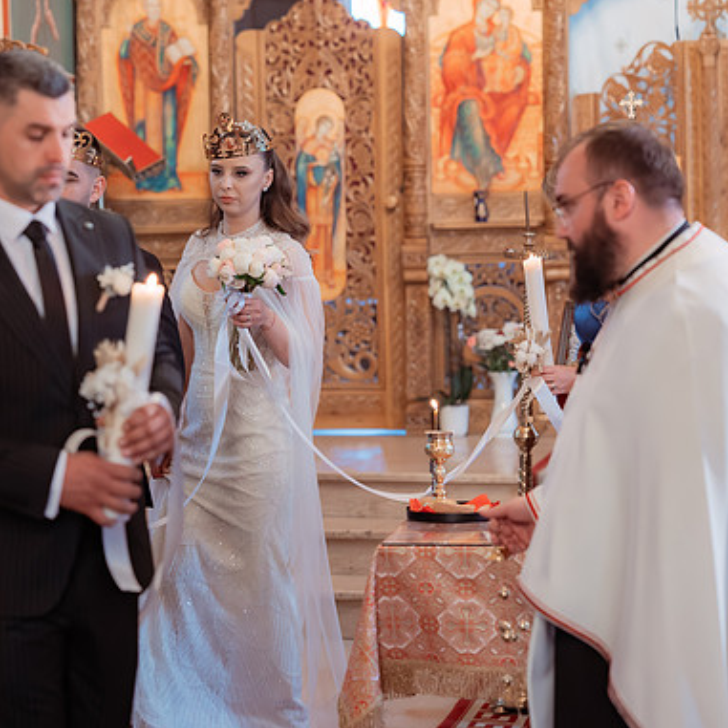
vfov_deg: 15.8
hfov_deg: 15.8
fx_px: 2617
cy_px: 363
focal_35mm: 110
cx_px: 185
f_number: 2.8
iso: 3200
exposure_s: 1/250
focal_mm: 85
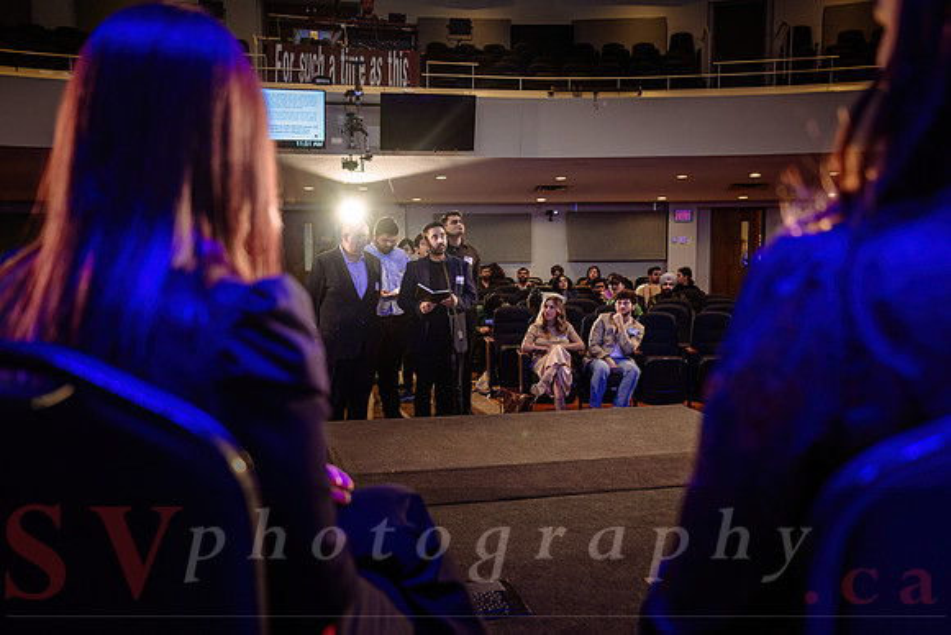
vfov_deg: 40.2
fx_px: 867
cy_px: 335
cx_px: 453
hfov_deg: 57.4
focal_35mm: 33
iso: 1600
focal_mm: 30
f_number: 2.8
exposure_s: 1/80
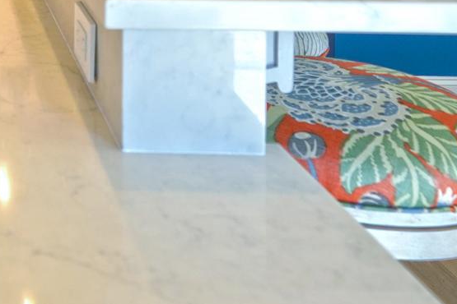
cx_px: -77
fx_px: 749
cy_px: -181
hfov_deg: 29.6
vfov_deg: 19.4
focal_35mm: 59
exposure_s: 1/160
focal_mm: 16
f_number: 4
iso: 500
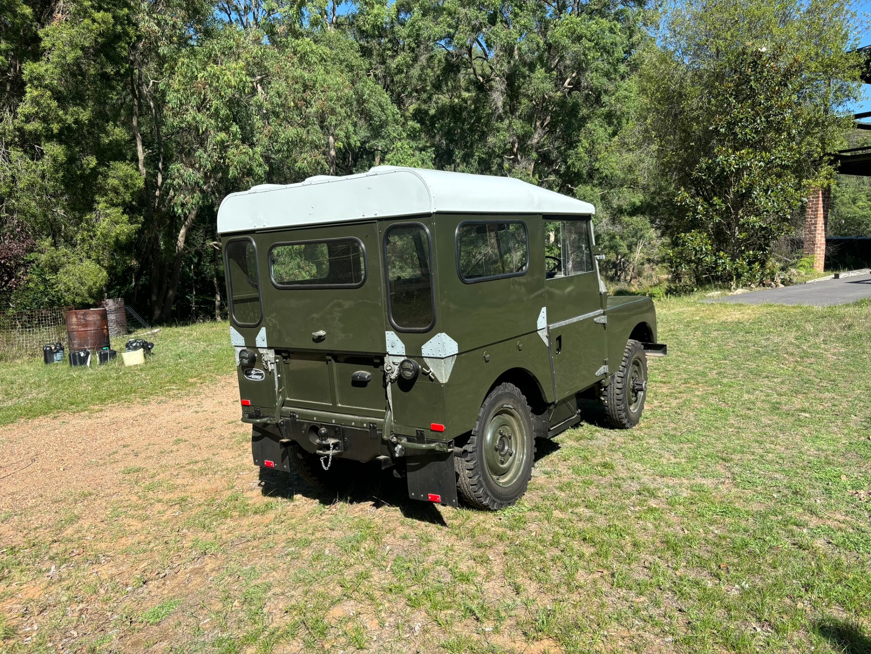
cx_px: 436
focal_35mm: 26
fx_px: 654
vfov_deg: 53.1
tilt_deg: -6.0
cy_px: 327
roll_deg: -1.0
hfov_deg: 67.3
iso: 50
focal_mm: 5.96
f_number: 1.6
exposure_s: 1/1721
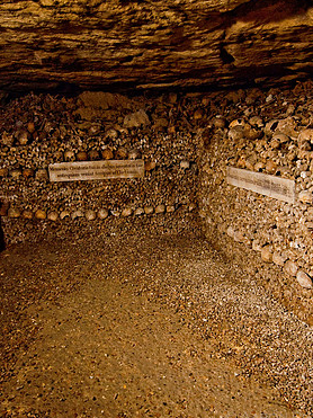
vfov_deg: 65.3
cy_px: 211
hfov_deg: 51.2
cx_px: 141
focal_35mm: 27
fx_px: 326
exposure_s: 1
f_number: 4
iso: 200
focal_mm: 12
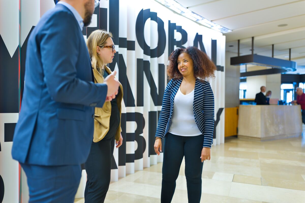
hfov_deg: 63.1
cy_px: 102
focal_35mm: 29
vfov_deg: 44.5
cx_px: 152
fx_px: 248
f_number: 1.8
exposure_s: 1/100
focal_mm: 29.3
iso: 250
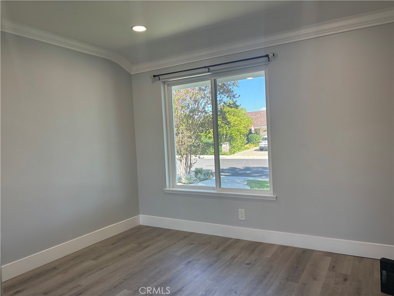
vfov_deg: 53.1
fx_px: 296
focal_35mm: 26
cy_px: 148
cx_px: 197
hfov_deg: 67.3
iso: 50
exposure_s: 1/166
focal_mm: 5.96
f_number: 1.6
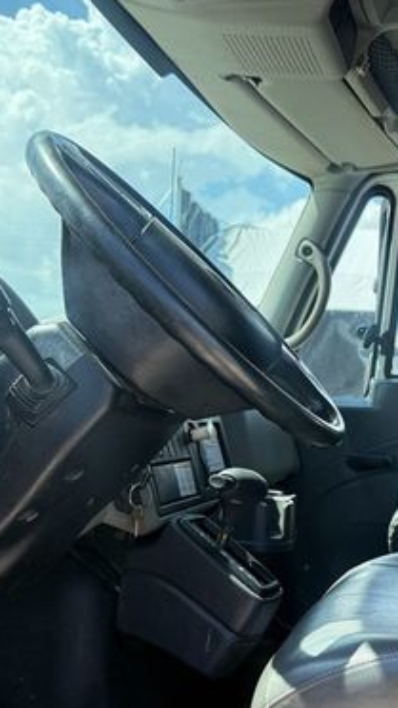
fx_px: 845
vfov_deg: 45.0
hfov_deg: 25.0
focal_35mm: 45
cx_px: 419
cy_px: 449
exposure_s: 1/1361
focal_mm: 6.76
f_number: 1.78
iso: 100
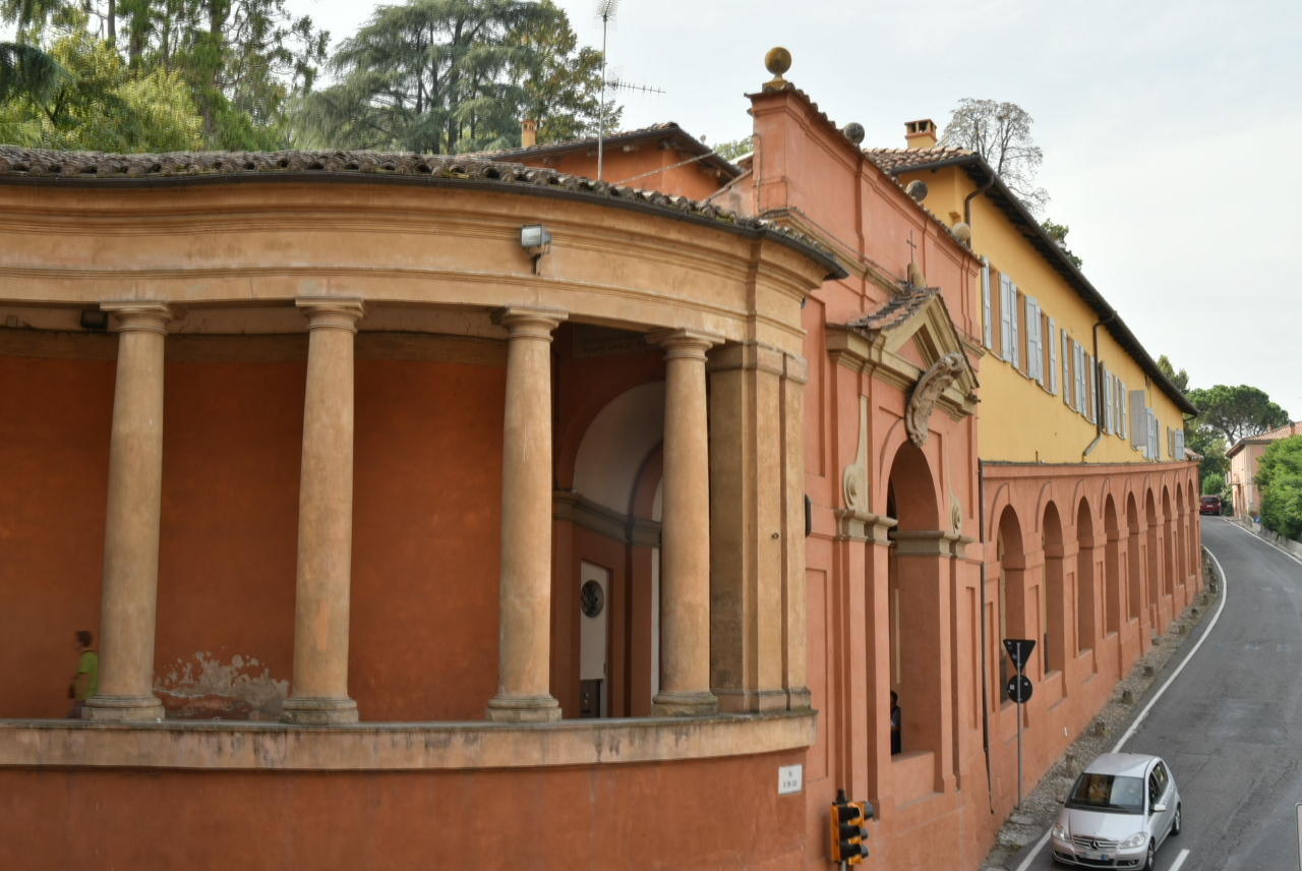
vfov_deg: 34.3
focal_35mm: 39
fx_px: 1412
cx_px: 651
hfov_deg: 49.5
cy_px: 436
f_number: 13
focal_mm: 26
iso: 100
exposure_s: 1/30
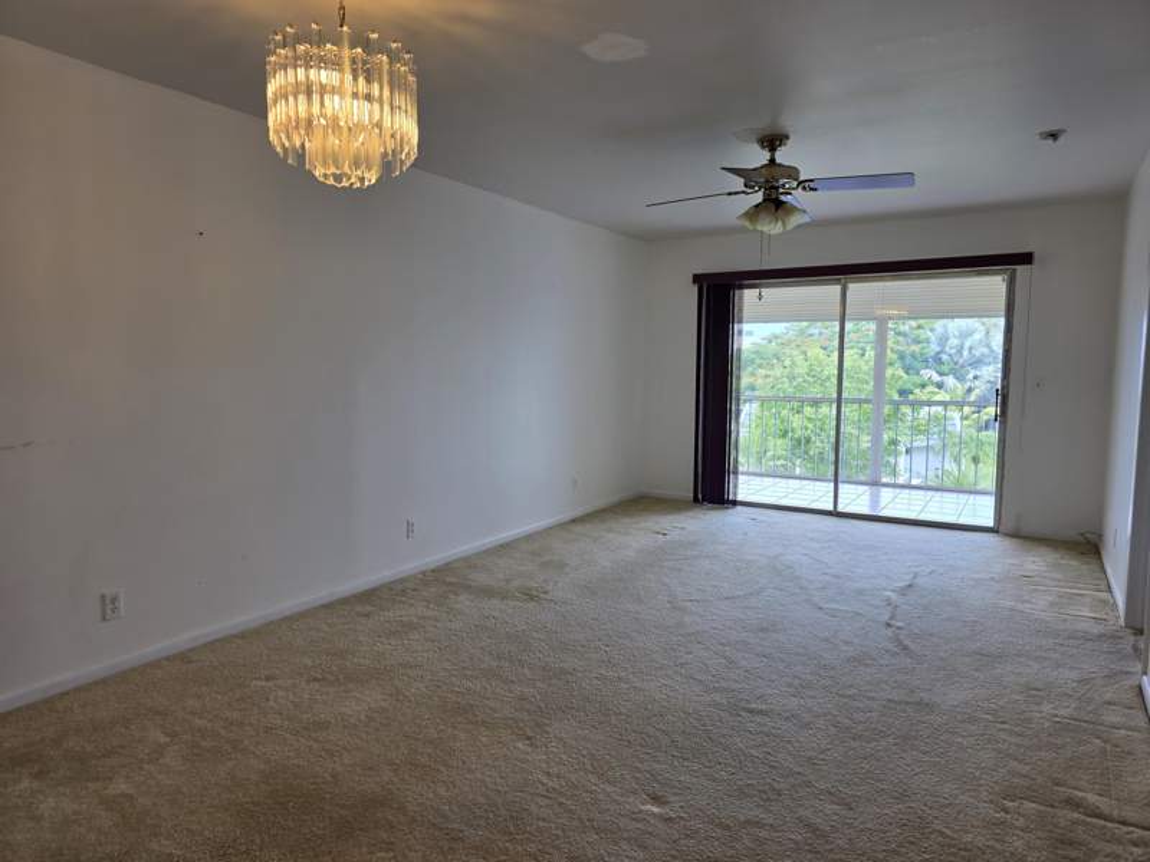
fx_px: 764
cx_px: 575
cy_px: 431
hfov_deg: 73.9
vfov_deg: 58.9
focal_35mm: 23
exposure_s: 1/120
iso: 40
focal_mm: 6.3
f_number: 1.7
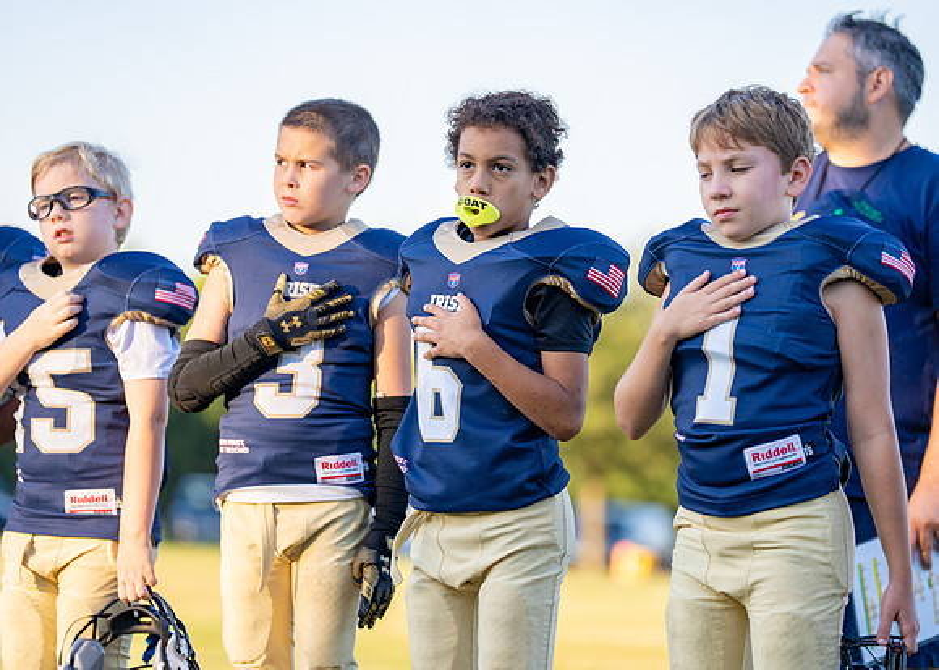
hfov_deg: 12.7
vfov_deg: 9.1
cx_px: 480
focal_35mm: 159
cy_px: 325
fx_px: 4230
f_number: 2.8
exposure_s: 1/1250
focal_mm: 146
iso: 250
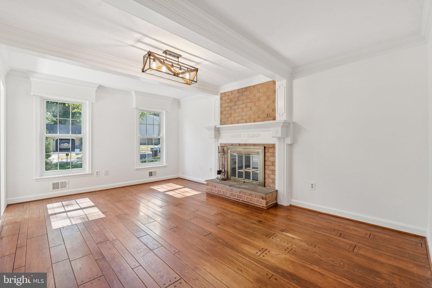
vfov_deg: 73.7
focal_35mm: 16
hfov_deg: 96.7
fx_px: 192
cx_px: 216
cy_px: 144
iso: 400
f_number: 8
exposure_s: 1/40
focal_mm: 16
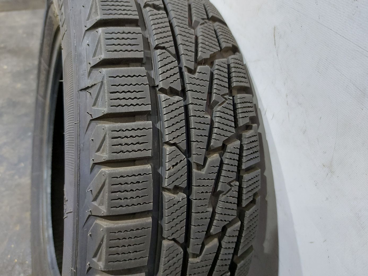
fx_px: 255
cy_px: 138
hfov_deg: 71.6
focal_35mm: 24
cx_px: 184
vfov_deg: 56.8
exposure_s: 1/33
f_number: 1.8
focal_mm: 5.23
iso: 250
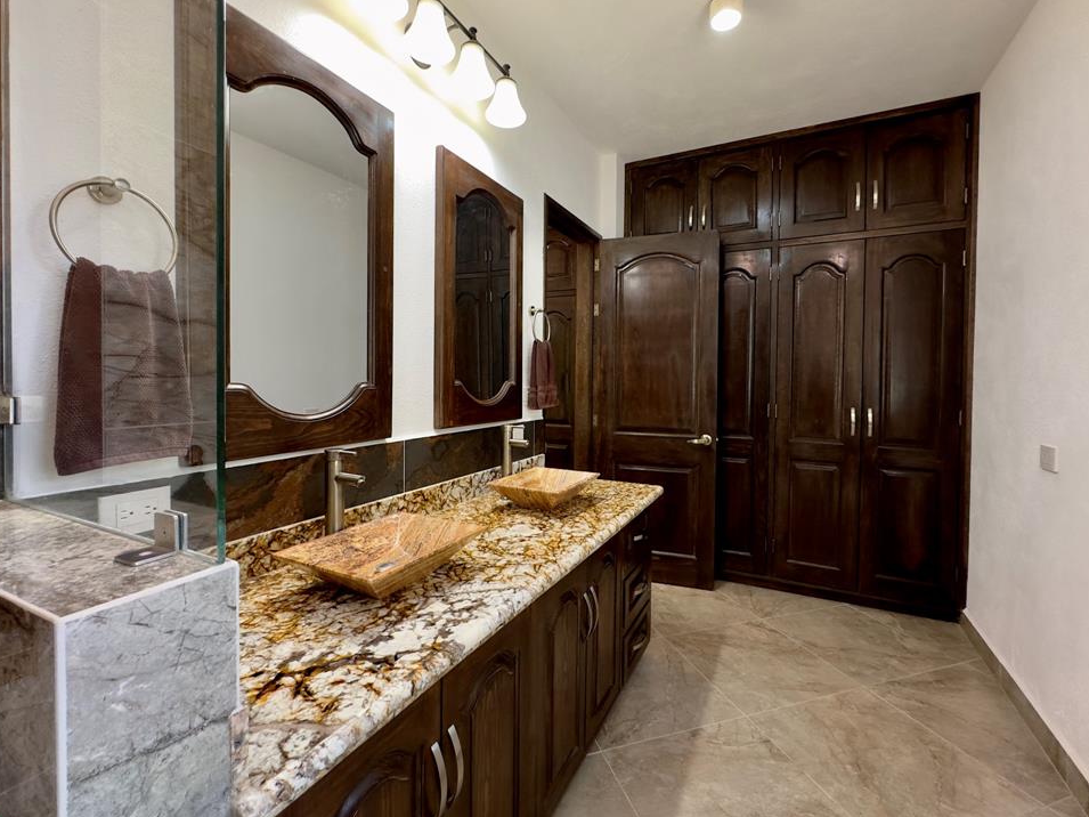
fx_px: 472
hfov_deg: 98.2
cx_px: 550
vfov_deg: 81.7
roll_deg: -1.0
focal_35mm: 15
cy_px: 399
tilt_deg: -2.8
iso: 200
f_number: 2.2
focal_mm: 2.22
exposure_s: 1/60
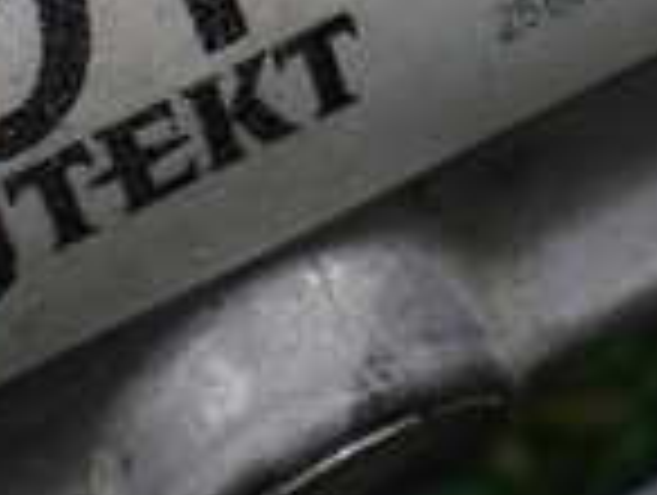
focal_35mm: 123
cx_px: 423
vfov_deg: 11.6
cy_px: -220
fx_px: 2338
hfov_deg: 16.0
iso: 100
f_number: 3.2
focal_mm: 5.4
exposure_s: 1/640
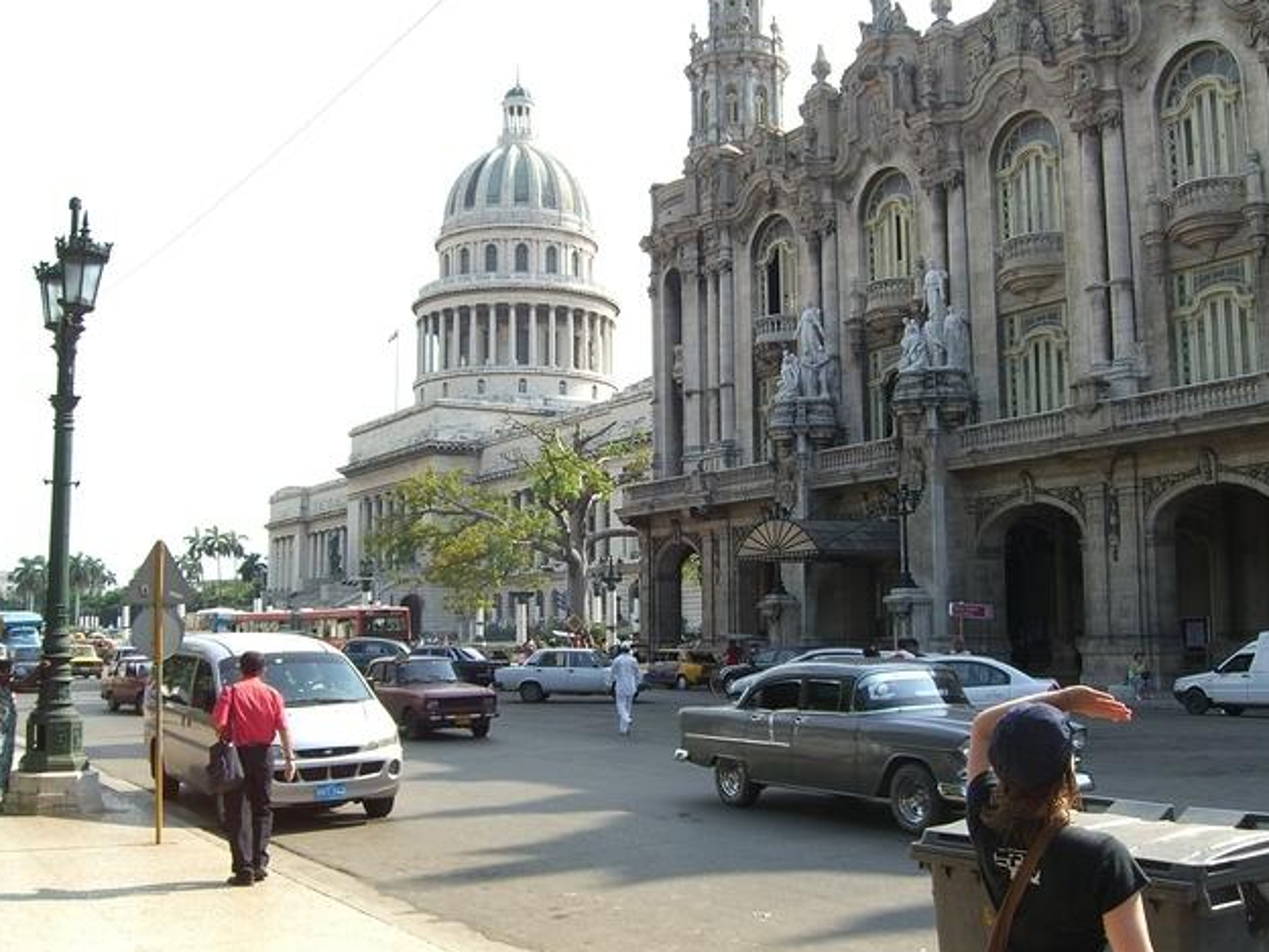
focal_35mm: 39
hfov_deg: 47.9
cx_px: 639
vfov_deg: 36.8
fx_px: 1430
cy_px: 470
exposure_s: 1/320
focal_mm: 7.9
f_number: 4
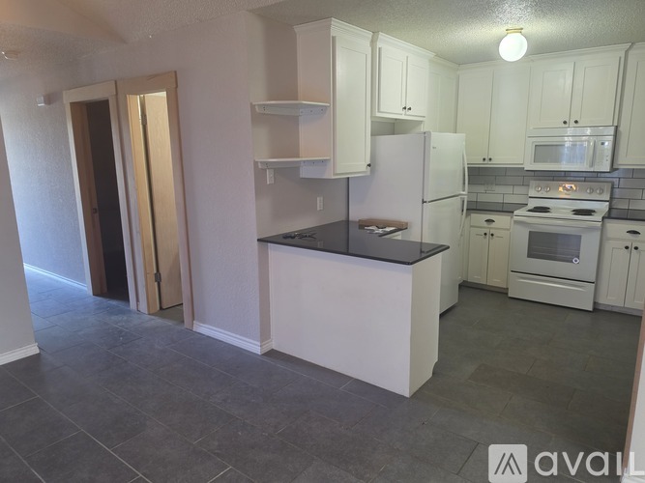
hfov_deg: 73.9
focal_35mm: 23
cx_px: 322
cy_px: 242
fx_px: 428
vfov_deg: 58.9
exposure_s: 1/120
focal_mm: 6.5
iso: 320
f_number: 1.4
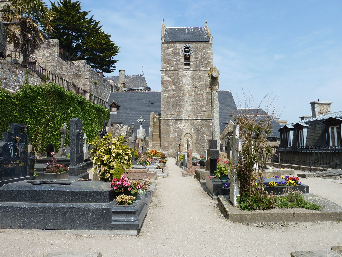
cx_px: 171
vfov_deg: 54.9
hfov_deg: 69.4
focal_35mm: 25
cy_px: 128
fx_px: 247
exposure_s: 1/400
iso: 80
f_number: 4.5
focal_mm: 4.1
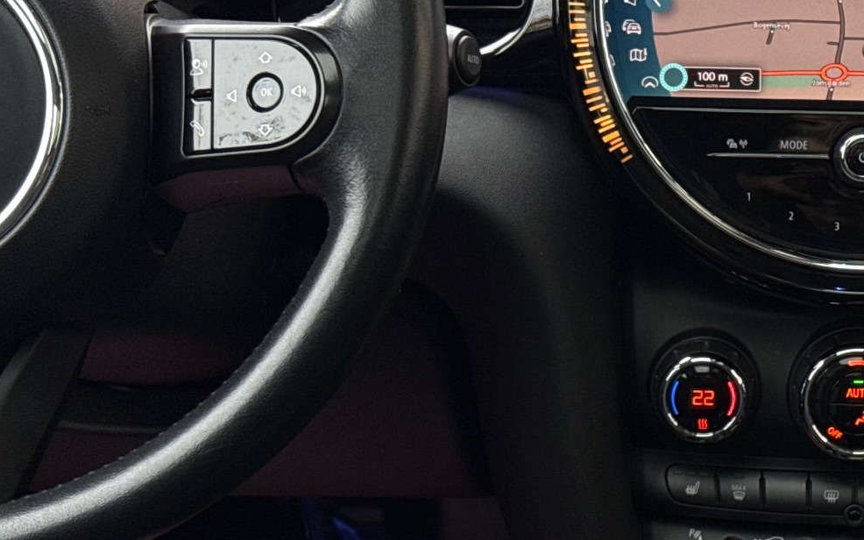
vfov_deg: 12.6
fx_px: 2449
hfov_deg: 19.4
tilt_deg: -18.7
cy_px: 297
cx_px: 868
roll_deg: -0.9
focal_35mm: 104
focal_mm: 6.76
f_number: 1.78
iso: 160
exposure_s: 1/50
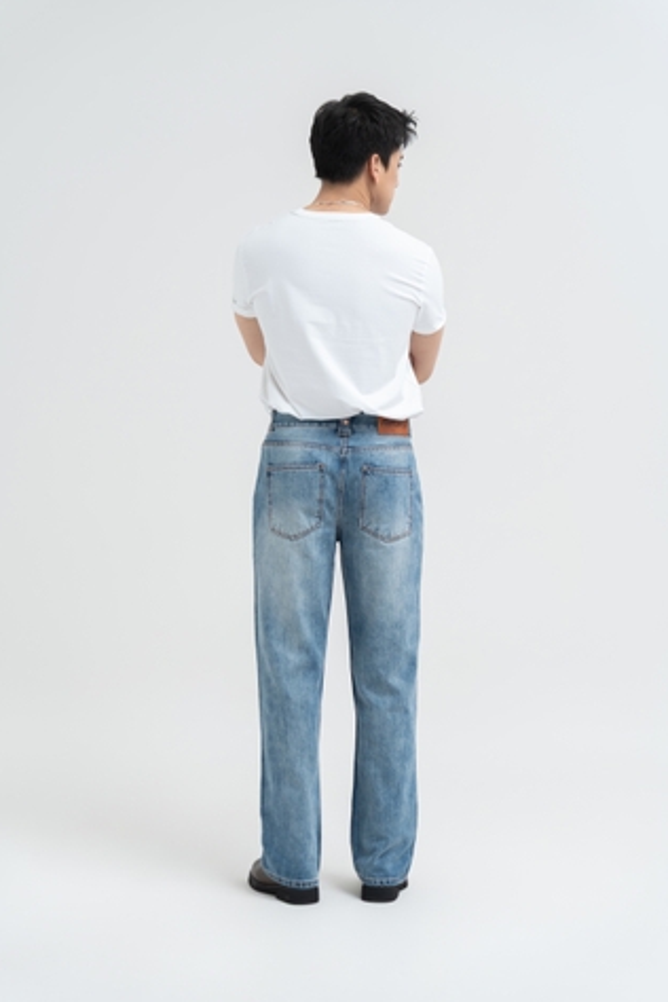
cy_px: 497
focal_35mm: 76
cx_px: 332
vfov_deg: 26.7
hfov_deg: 17.9
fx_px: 2115
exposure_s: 1/160
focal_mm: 75
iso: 200
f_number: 4.5
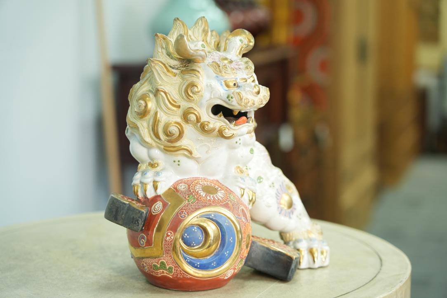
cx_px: 224
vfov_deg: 15.5
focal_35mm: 88
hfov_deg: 23.1
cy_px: 149
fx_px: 1093
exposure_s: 1/100
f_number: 4
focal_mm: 88
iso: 1600
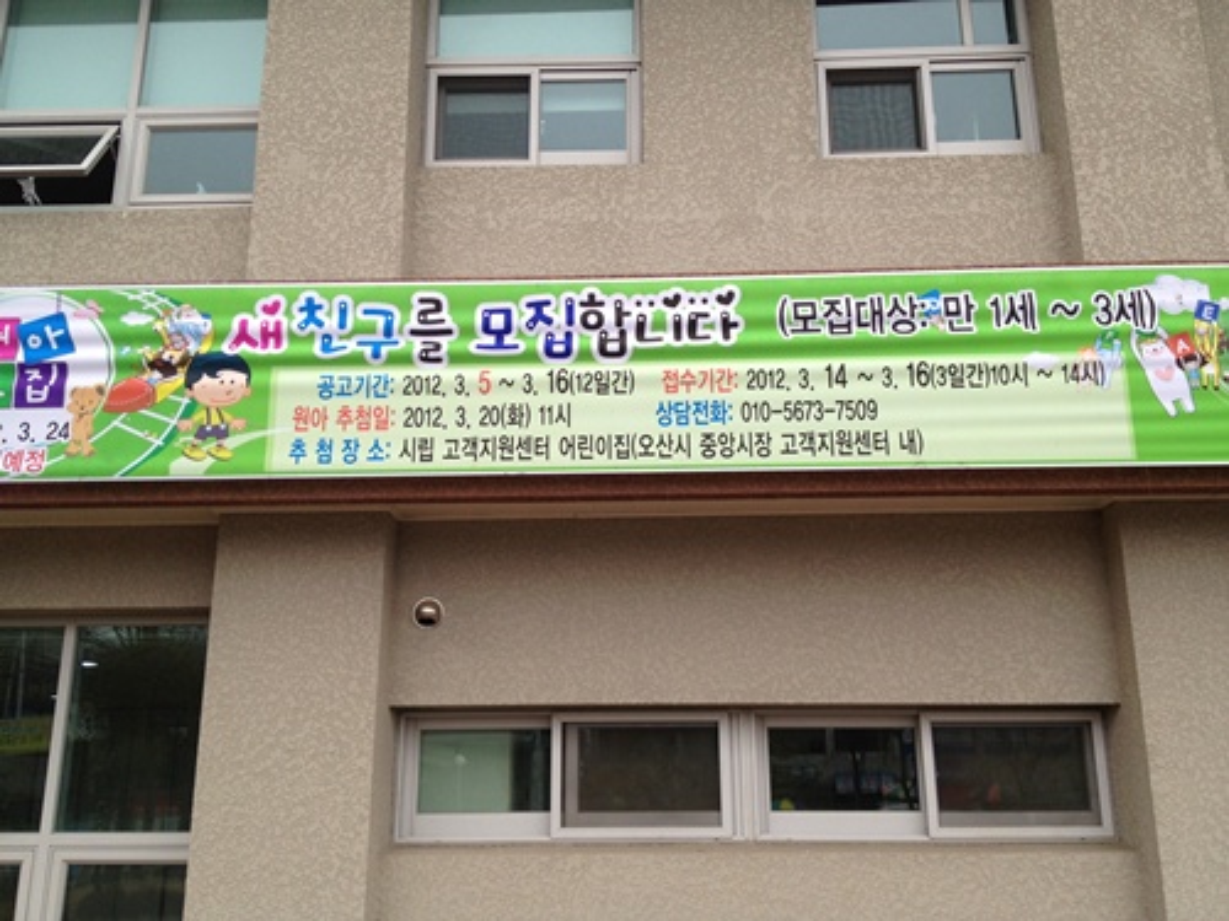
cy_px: 460
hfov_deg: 52.6
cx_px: 614
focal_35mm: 35
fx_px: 1243
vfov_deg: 40.7
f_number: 2.4
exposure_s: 1/312
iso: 64
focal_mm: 4.28
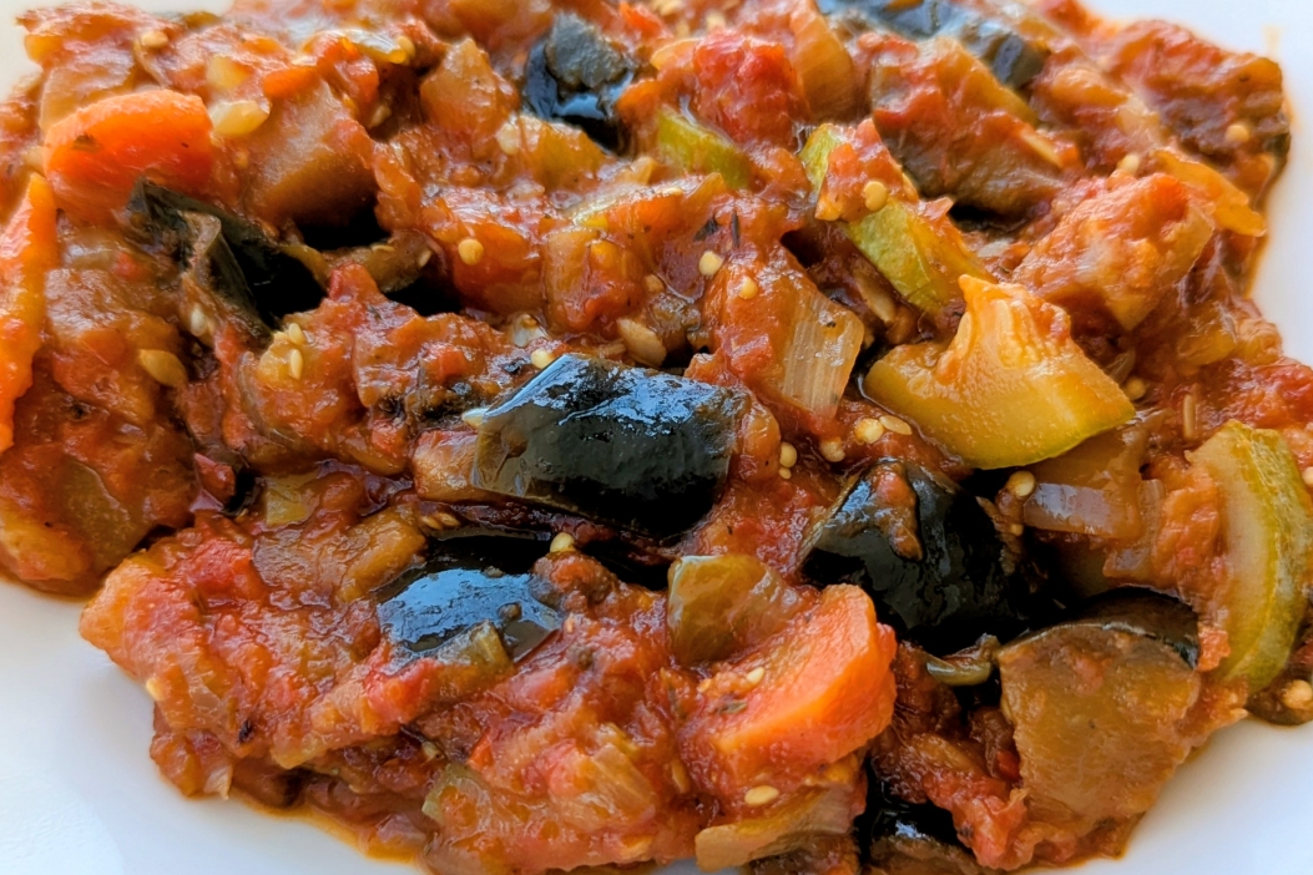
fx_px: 1386
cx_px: 657
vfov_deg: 35.0
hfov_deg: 50.7
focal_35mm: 38
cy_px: 502
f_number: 1.85
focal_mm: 6.81
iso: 78
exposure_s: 1/740
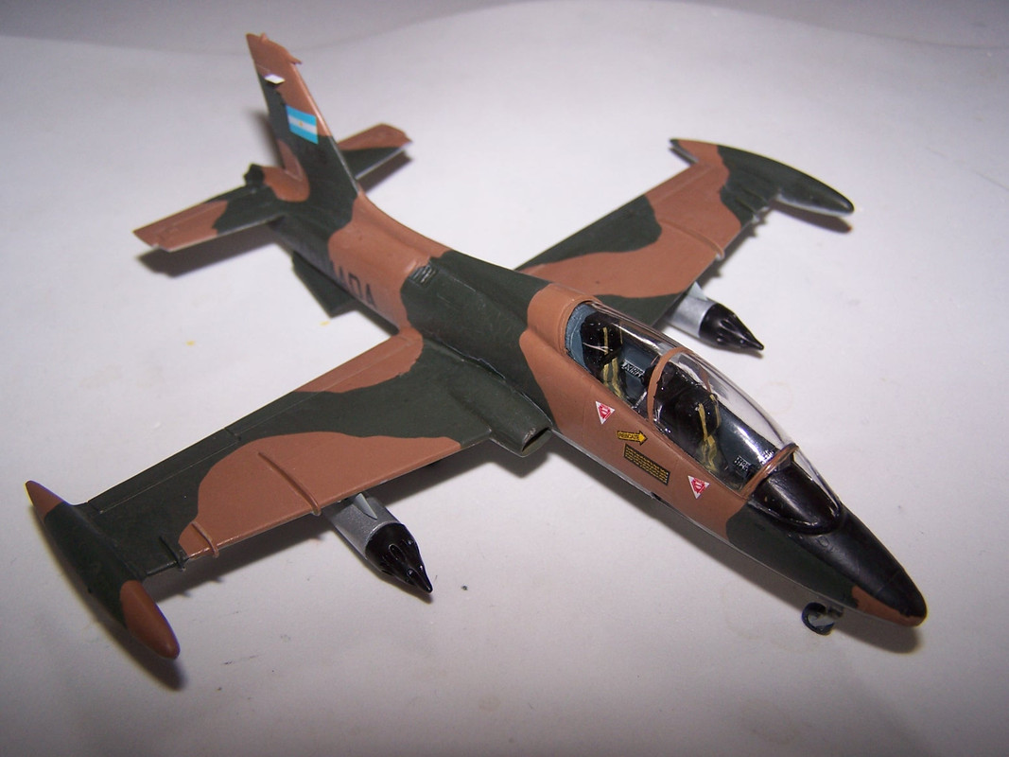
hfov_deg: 49.0
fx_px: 1108
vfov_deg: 37.7
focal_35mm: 38
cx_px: 504
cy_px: 378
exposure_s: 1/60
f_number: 2.8
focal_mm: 6.3
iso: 80
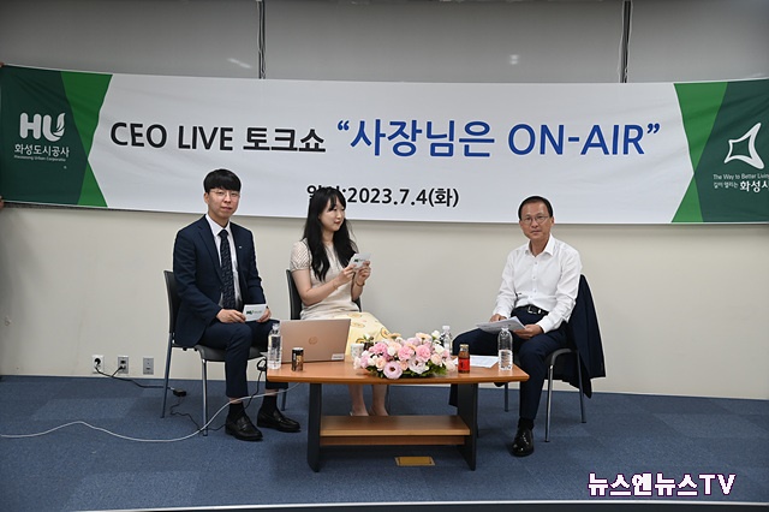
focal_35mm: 46
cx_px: 384
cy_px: 256
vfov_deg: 29.2
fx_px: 982
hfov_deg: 42.8
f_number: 4
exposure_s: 1/125
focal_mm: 46
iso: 800
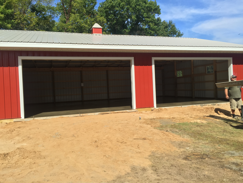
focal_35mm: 29
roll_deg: +0.8
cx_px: 122
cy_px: 92
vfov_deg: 48.2
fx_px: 204
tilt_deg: +0.0
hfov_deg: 61.7
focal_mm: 4.15
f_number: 2.2
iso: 32
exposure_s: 1/1464
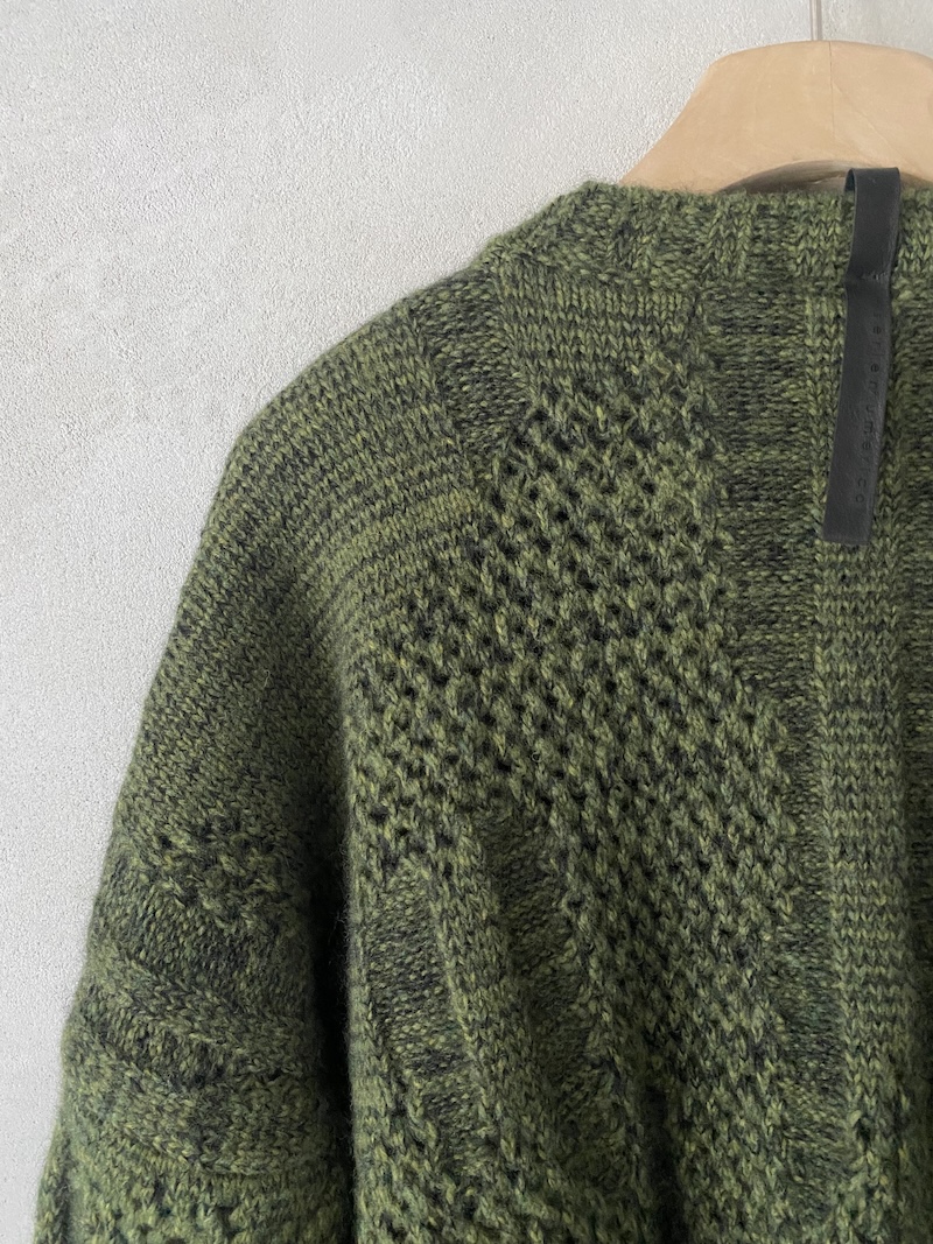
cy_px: 622
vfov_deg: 67.3
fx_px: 935
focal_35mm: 26
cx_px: 466
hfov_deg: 53.1
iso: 320
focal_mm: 4.25
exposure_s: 1/60
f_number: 1.8
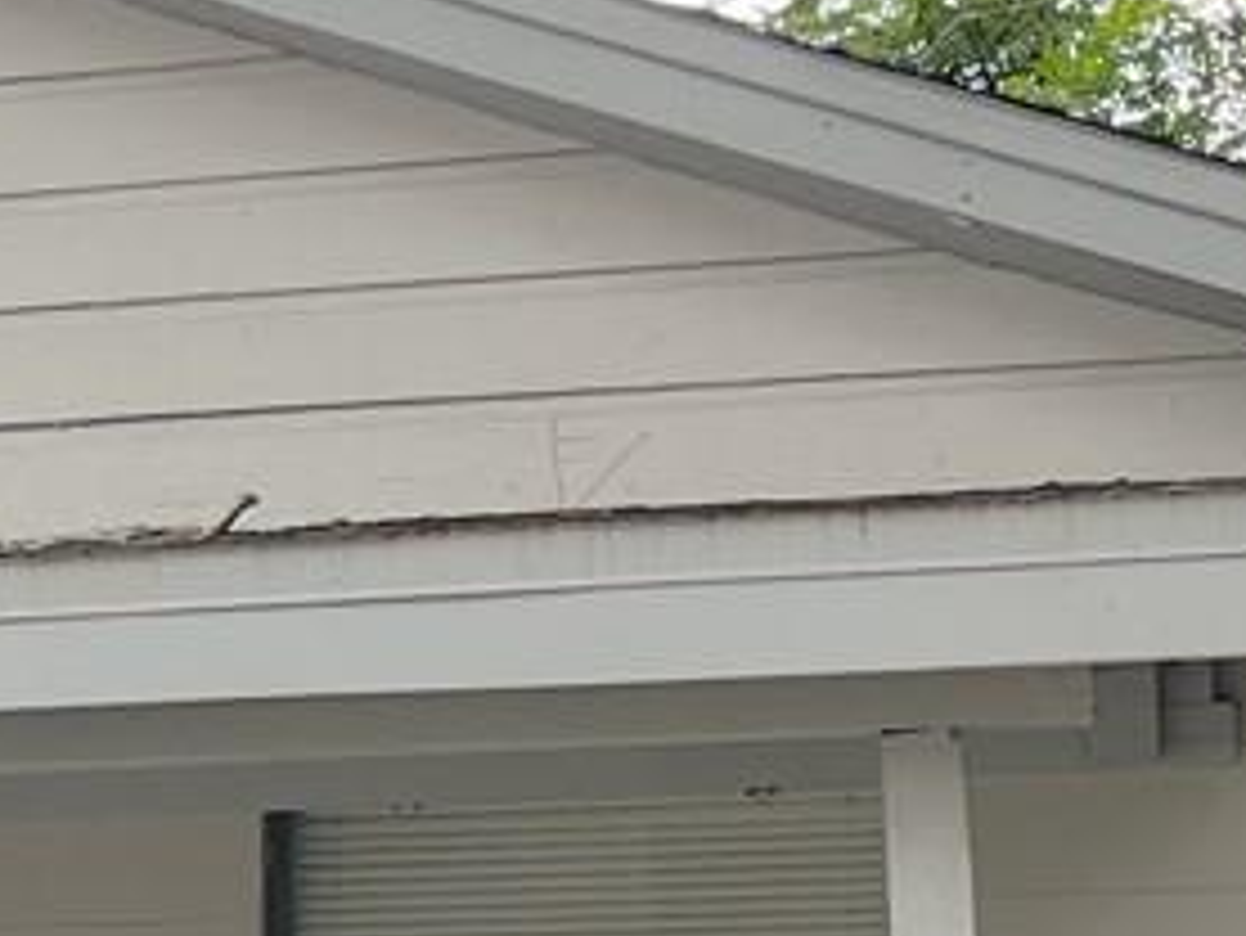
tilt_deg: +4.0
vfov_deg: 9.7
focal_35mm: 150
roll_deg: -0.5
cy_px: 1188
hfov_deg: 12.2
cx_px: -918
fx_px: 5402
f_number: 1.6
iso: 50
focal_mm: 5.1
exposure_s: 1/787
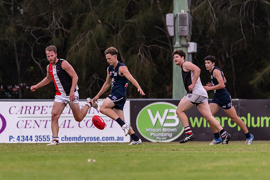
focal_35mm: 855
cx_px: 106
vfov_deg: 1.6
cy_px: 88
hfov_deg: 2.4
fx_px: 6416
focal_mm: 600
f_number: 6.3
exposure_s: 1/1250
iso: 1250
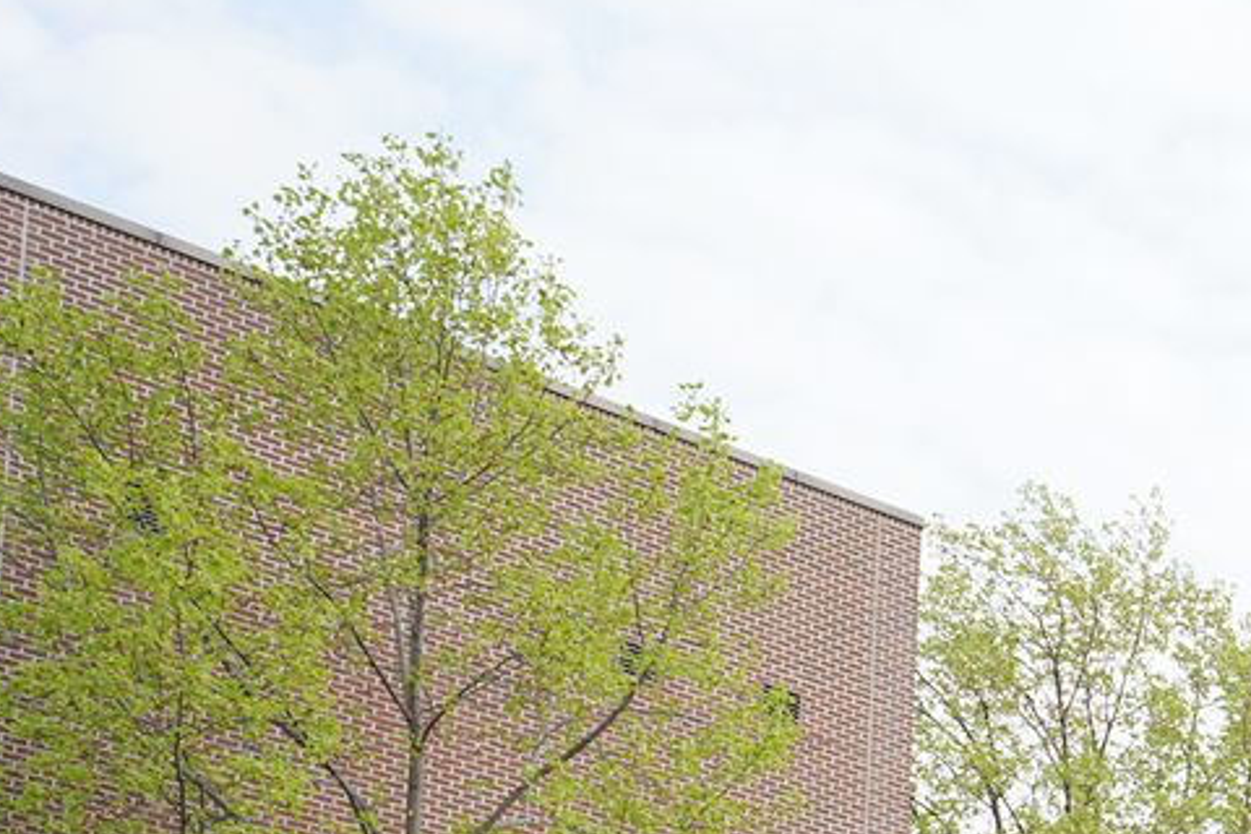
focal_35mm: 100
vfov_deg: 12.7
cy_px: 1371
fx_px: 3475
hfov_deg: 15.9
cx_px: 2525
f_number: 7.1
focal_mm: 24
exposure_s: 1/100
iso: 100
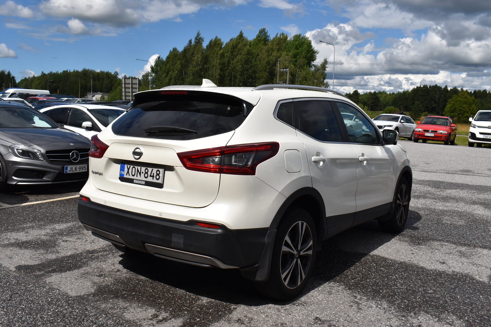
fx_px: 464
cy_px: 159
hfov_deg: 55.8
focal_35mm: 34
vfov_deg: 38.9
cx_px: 239
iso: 200
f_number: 9.5
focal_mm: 22
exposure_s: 1/1000
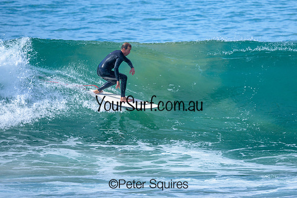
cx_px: 166
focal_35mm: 1102
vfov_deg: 1.2
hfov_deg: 1.9
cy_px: 62
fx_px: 9091
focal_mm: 800
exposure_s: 1/2000
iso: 280
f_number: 6.3
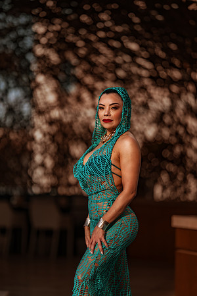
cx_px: 98
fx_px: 1108
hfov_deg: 10.2
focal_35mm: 135
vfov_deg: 15.2
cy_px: 148
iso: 80
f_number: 1.8
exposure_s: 1/3200
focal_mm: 135
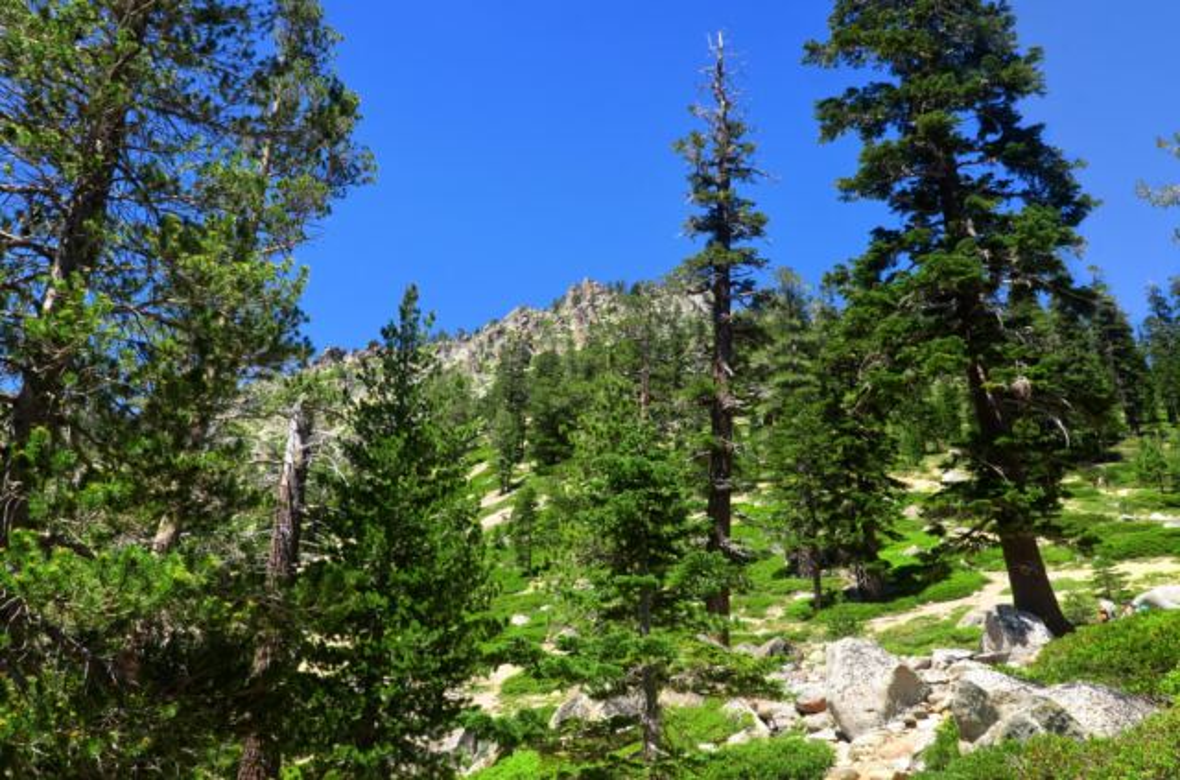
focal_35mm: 27
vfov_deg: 47.7
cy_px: 390
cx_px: 590
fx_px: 883
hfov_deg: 67.5
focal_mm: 18
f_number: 16
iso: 200
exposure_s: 1/80
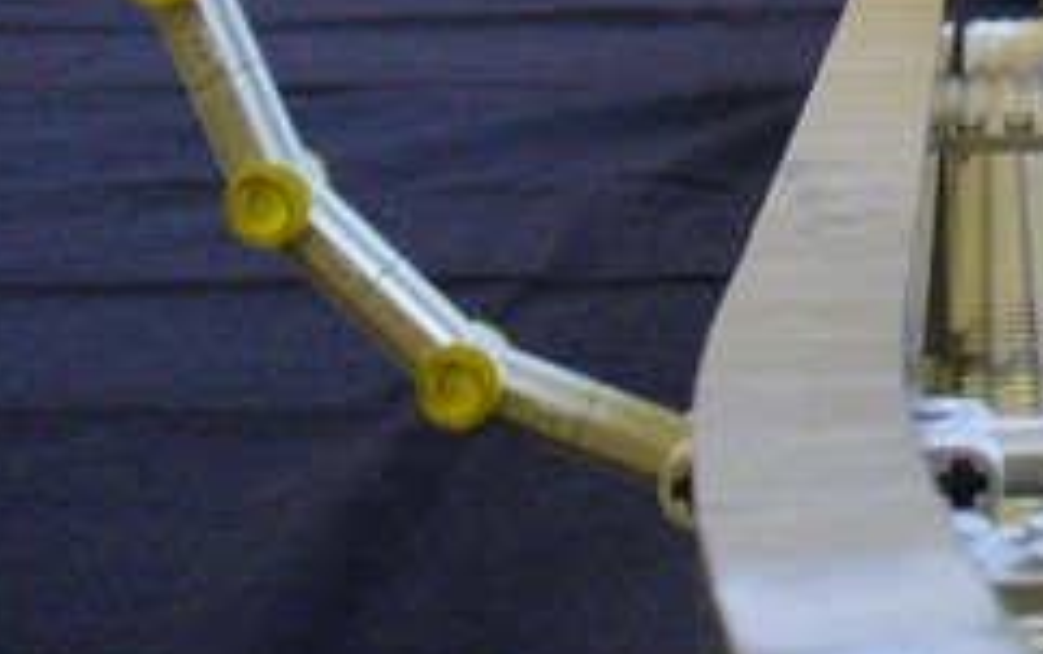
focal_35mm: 104
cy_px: -325
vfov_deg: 12.0
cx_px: 1281
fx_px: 2958
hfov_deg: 18.8
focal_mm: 6.1
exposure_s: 1/30
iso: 400
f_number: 2.8
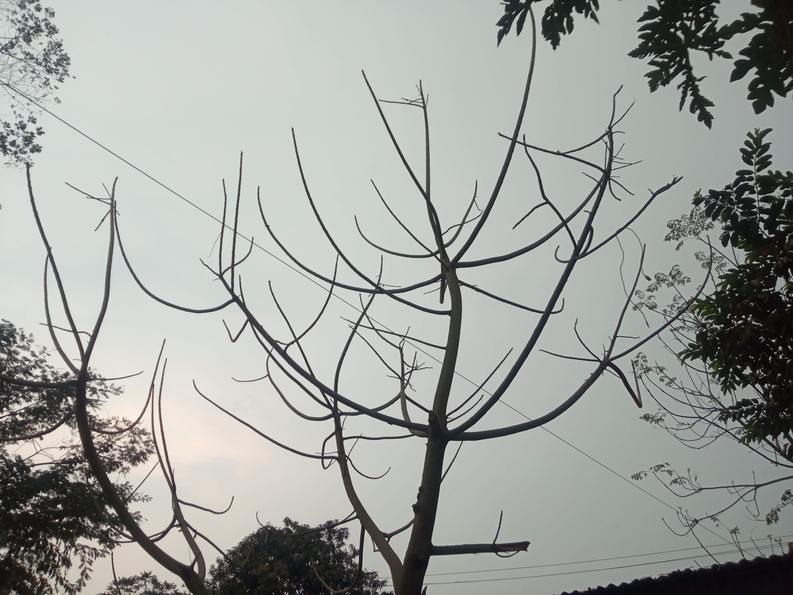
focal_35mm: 27
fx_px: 619
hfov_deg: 65.3
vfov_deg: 51.4
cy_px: 298
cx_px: 396
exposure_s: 1/100
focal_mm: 3.79
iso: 147
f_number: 2.2
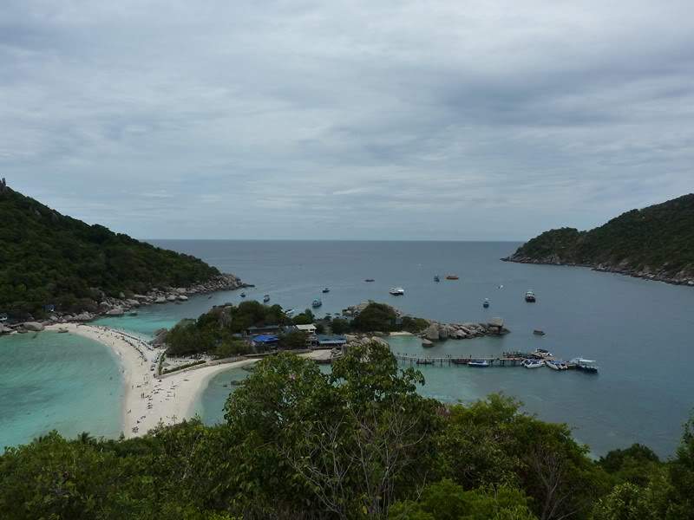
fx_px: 501
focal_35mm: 25
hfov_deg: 69.4
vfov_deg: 54.9
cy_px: 260
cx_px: 347
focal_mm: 4.1
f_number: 5.6
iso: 125
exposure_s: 1/800
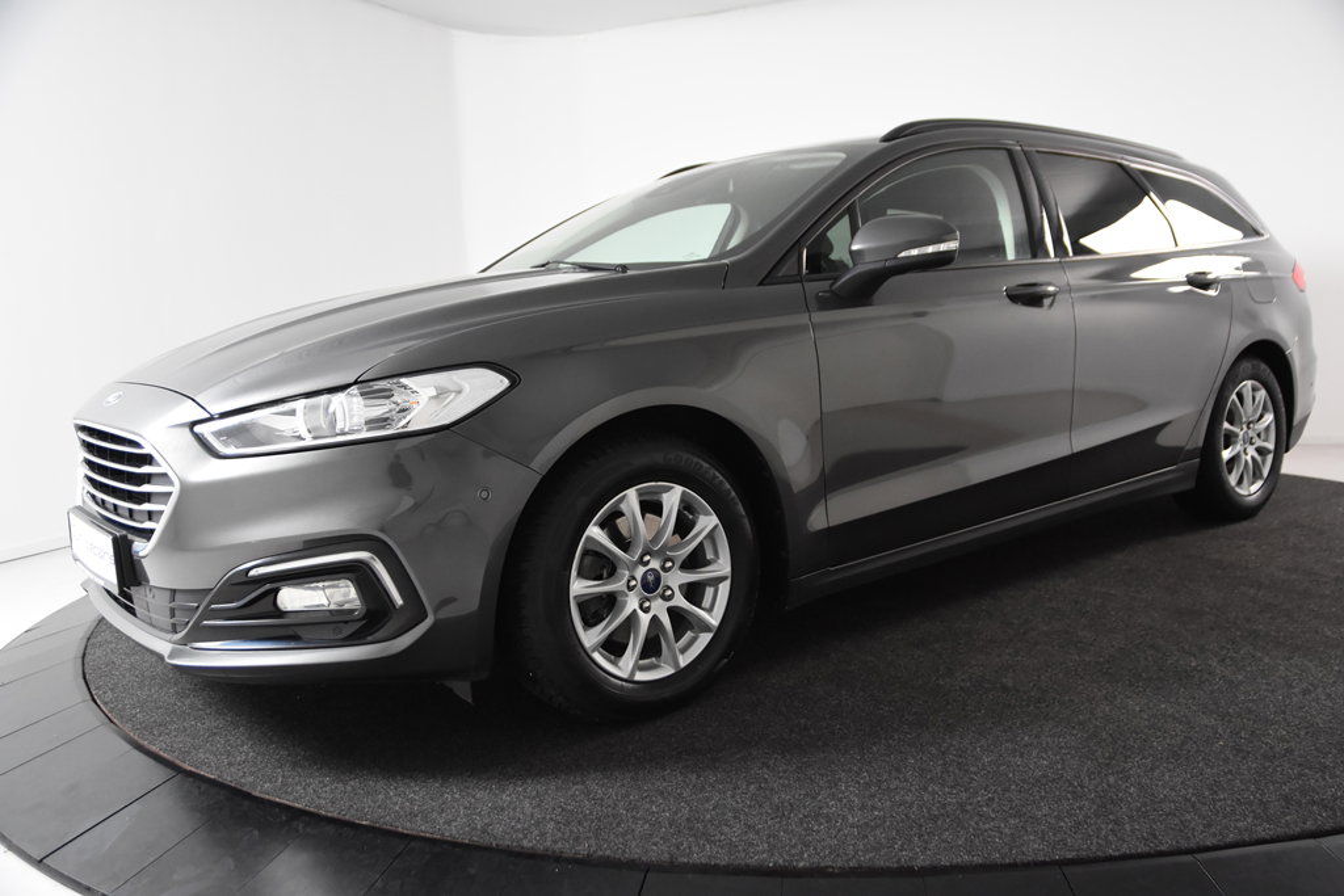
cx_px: 672
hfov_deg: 61.9
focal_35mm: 30
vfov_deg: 43.6
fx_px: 1120
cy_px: 448
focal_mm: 20
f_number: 3.2
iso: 1600
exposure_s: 1/60
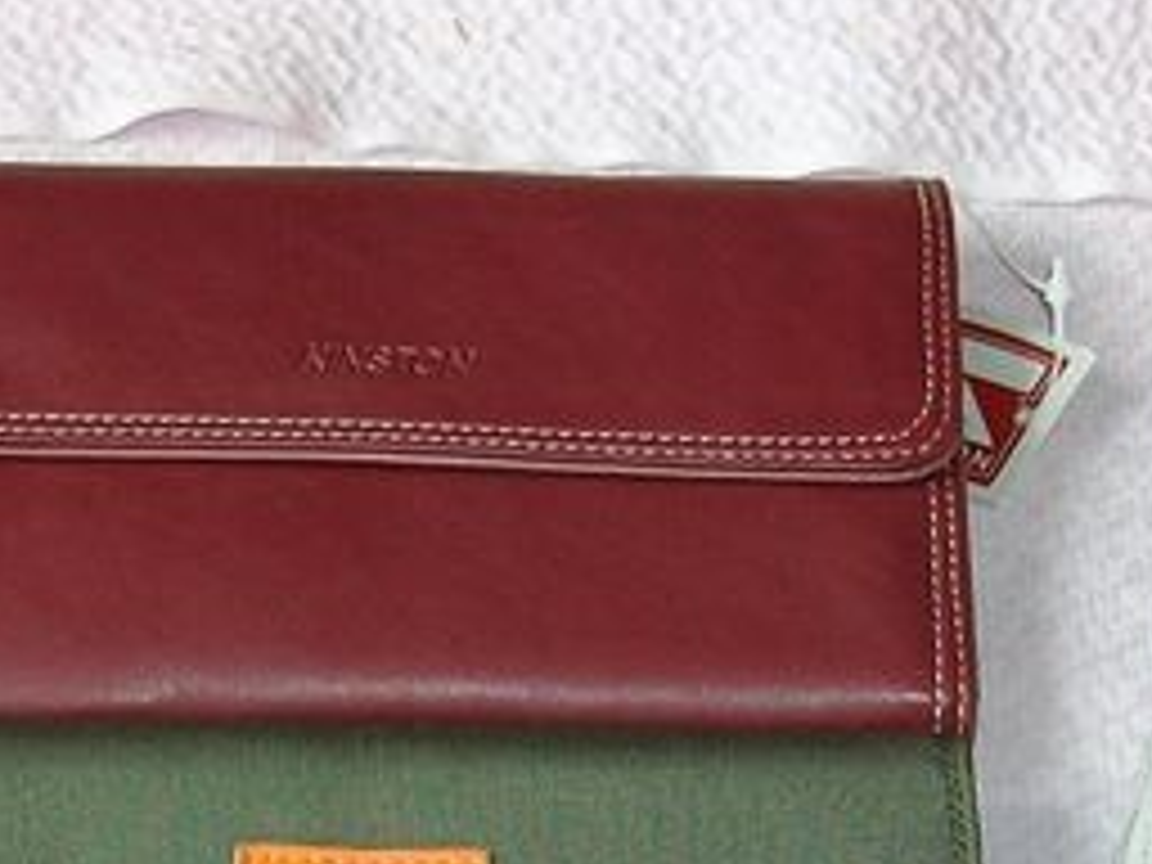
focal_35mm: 125
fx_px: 4160
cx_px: 432
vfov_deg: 11.2
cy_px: 1418
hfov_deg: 15.7
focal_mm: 5.7
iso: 125
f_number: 2.9
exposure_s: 1/40
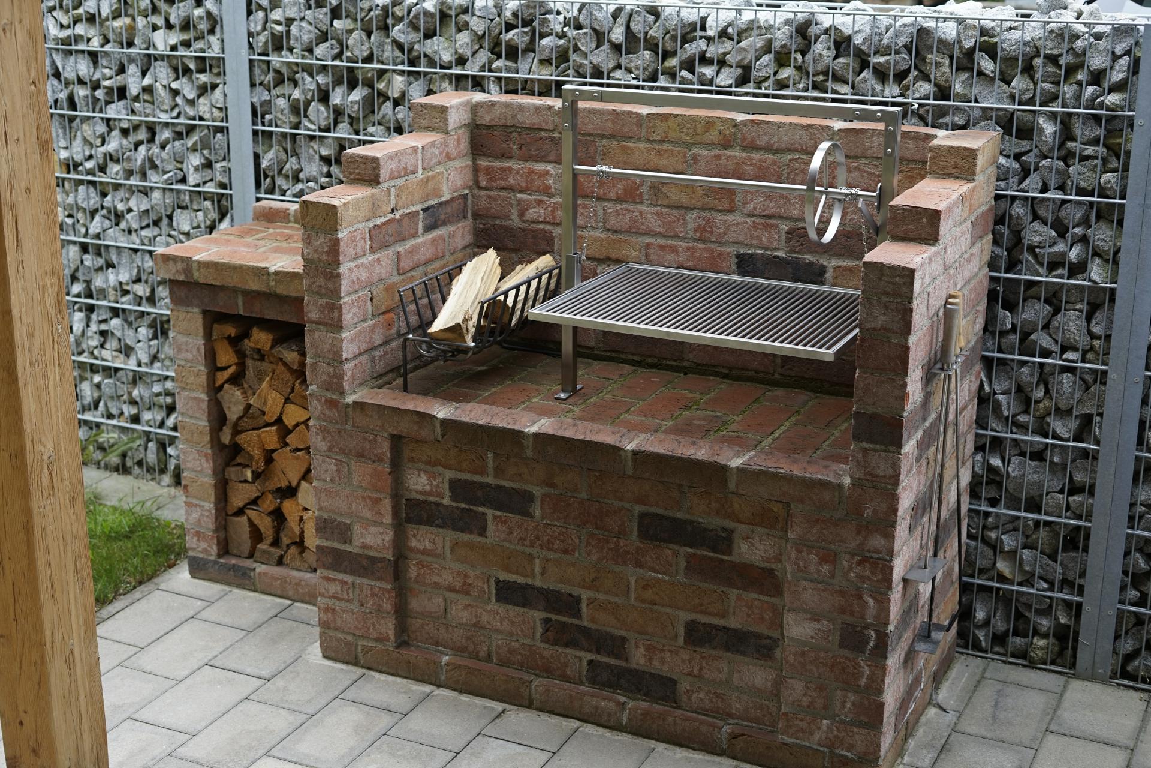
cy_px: 384
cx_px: 576
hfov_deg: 39.6
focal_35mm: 50
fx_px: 1598
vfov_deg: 27.0
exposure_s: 1/60
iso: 100
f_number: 3.5
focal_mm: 50
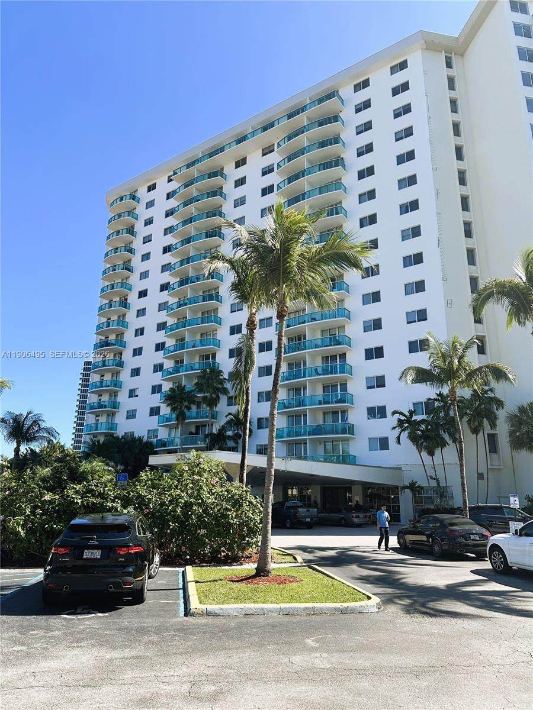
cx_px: 266
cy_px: 355
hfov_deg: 56.8
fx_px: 493
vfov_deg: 71.6
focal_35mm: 24
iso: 80
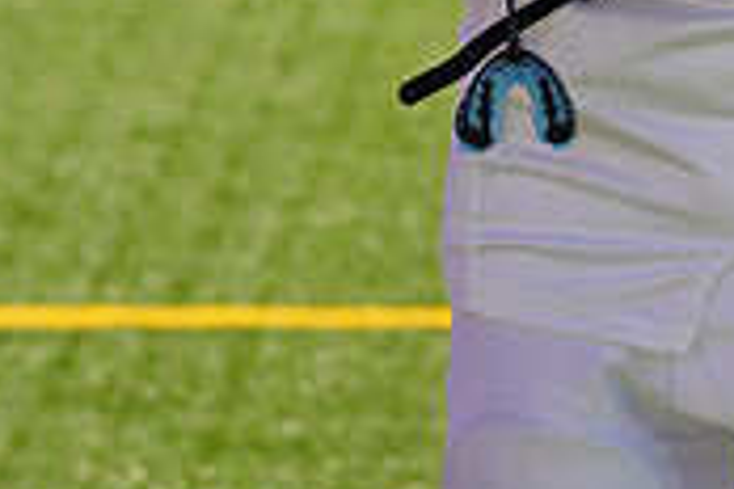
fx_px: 13598
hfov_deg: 3.1
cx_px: 759
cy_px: -624
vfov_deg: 2.1
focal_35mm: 667
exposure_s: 1/250
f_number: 9
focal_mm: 200
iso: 100
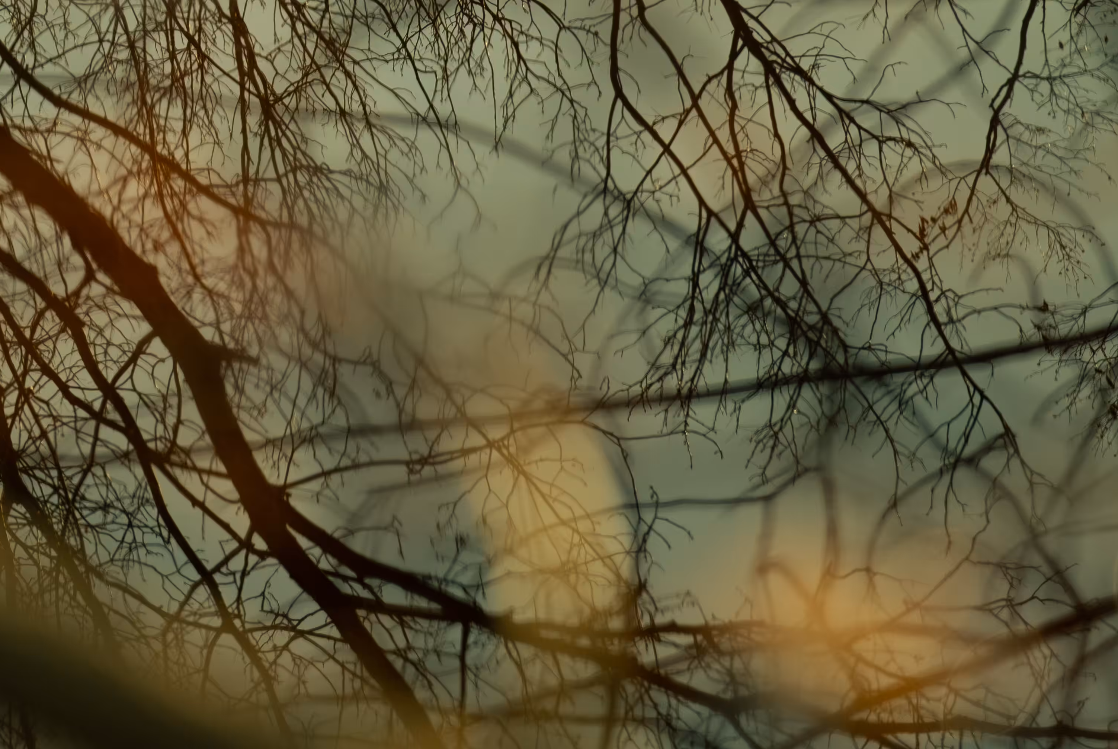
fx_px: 13497
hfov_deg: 4.7
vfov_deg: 3.2
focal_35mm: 434
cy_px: -24
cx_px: 148
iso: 80
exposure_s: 1/250
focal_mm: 140
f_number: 2.8
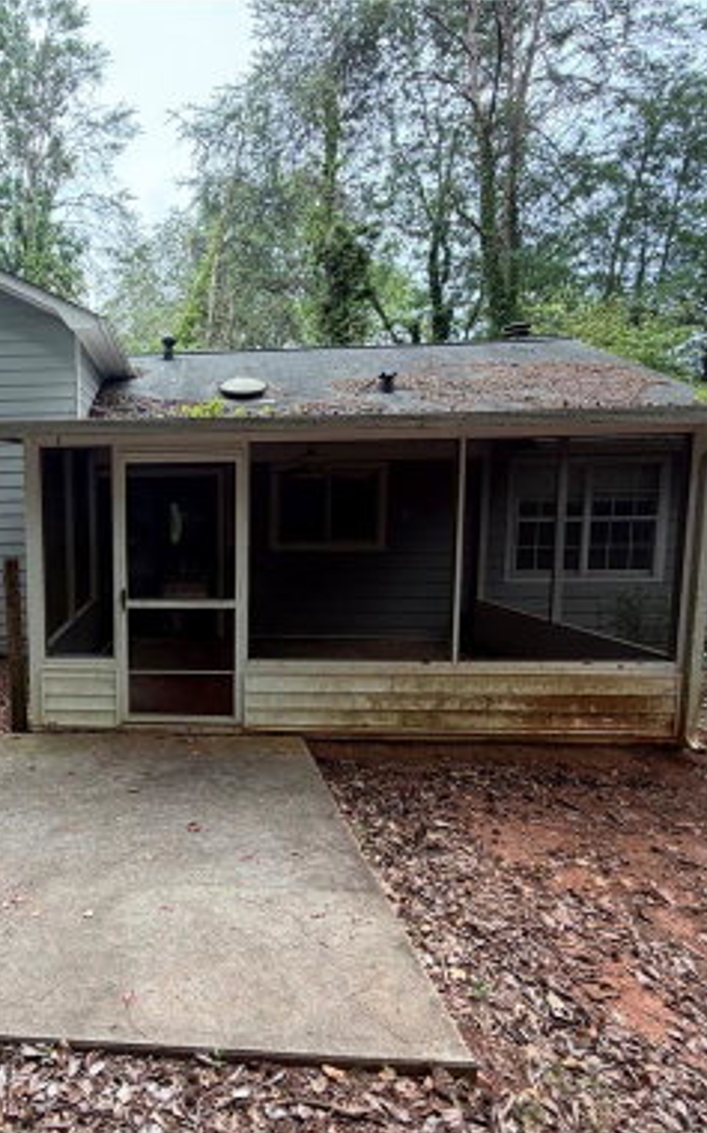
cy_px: 569
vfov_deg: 85.1
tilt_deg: -5.5
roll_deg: +1.3
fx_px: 618
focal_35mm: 20
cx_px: 140
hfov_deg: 55.3
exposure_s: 1/121
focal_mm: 2.22
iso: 100
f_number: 2.2
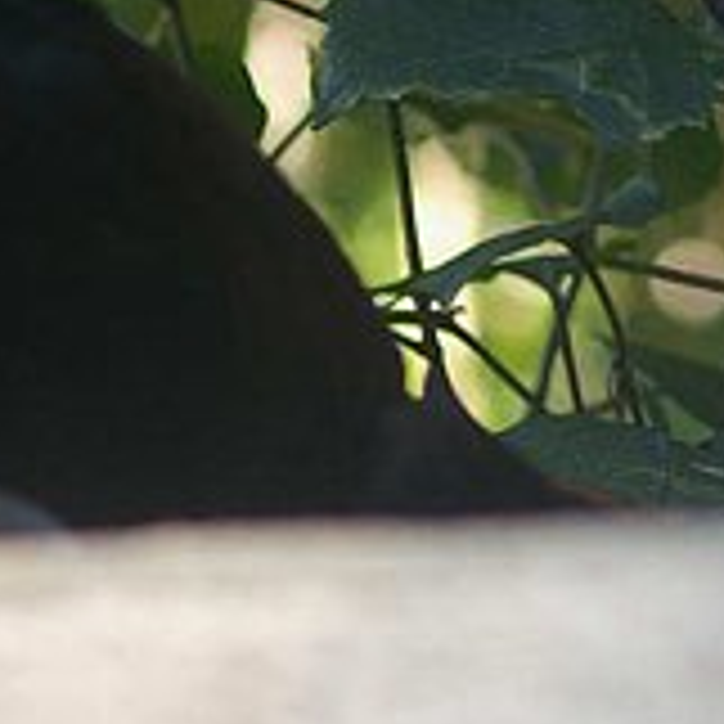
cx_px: 899
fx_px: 9583
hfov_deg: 4.3
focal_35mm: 405
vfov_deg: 4.3
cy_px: 31
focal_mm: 100
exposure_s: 1/125
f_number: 2.8
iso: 200
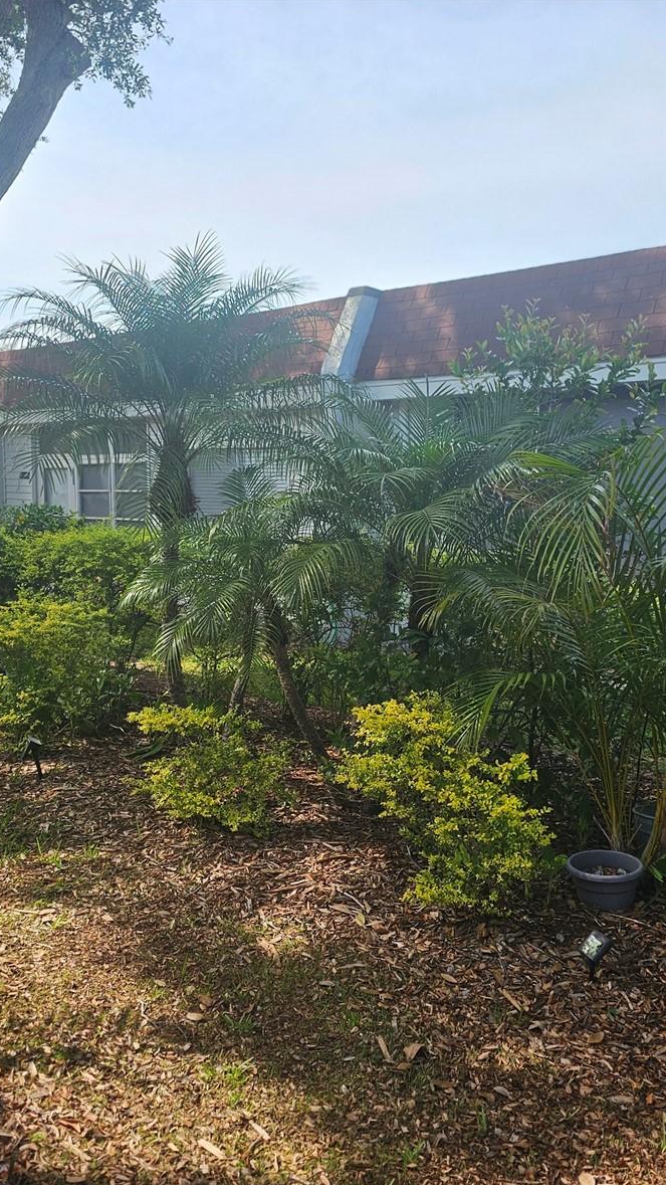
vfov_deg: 58.0
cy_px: 600
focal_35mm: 34
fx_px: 1068
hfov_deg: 34.6
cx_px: 297
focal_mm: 6.3
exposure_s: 1/369
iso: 10
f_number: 1.7
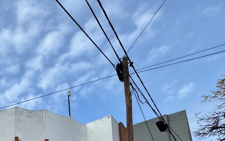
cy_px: 205
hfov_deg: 47.0
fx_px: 221
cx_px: 11
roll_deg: -0.4
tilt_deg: +8.8
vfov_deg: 26.7
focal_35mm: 36
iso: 50
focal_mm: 2.22
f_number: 2.2
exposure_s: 1/1477
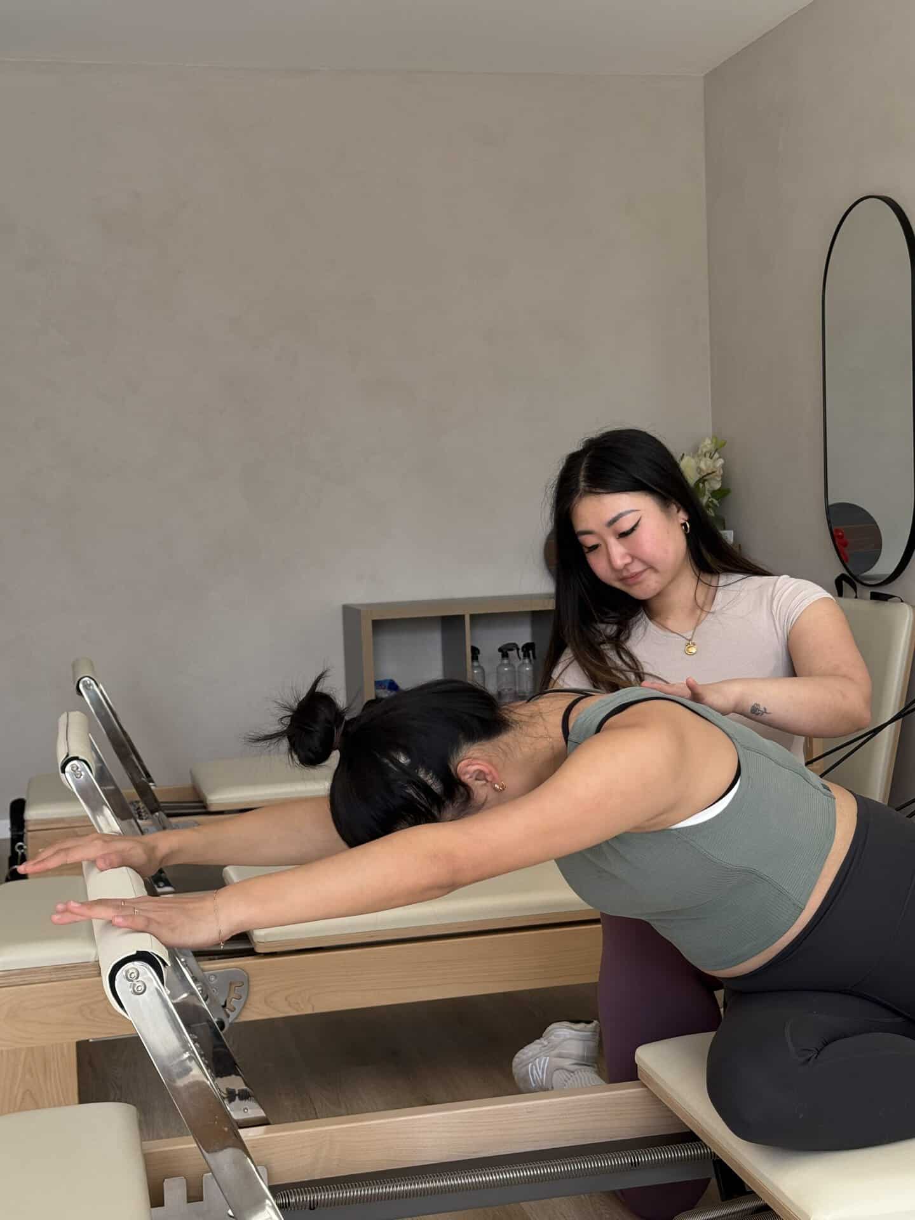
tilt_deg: -3.4
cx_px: 458
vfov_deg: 39.7
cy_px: 610
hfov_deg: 30.3
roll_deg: +2.4
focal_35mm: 48
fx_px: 1692
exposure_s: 1/606
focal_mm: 6.76
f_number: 1.78
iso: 80
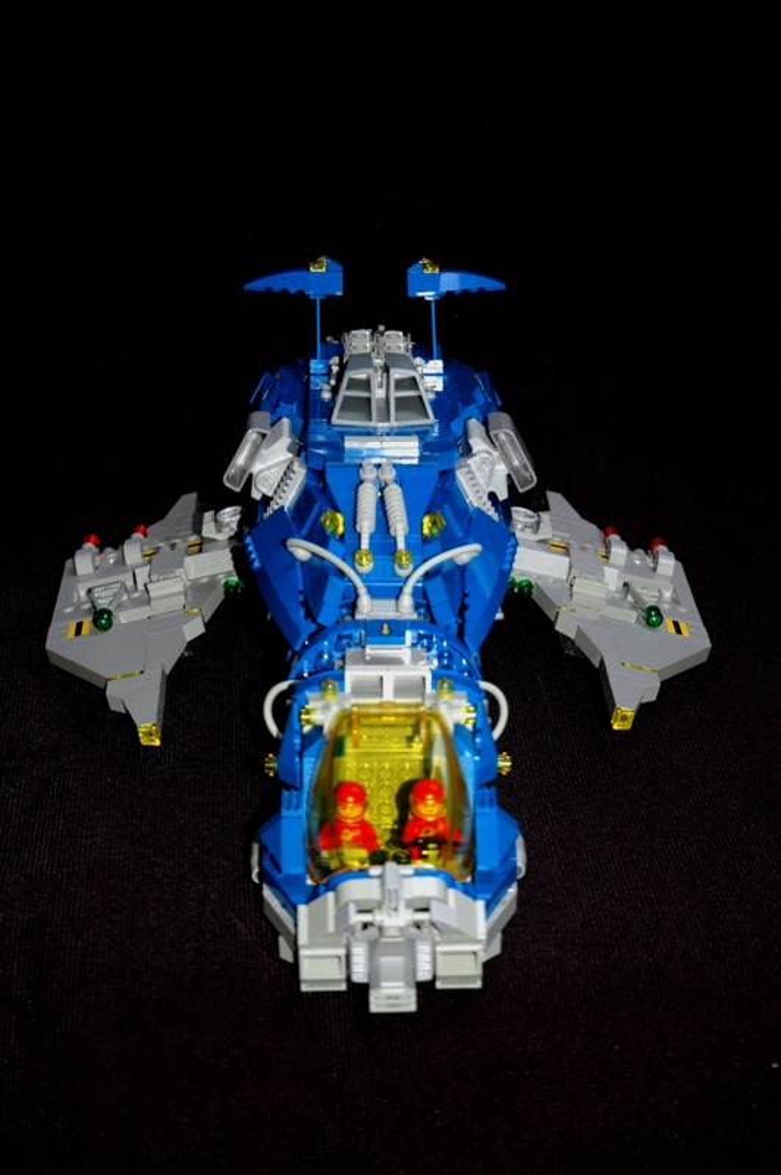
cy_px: 588
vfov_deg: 27.0
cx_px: 390
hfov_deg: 18.2
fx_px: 2445
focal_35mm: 75
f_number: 4.5
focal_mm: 50
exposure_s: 1/60
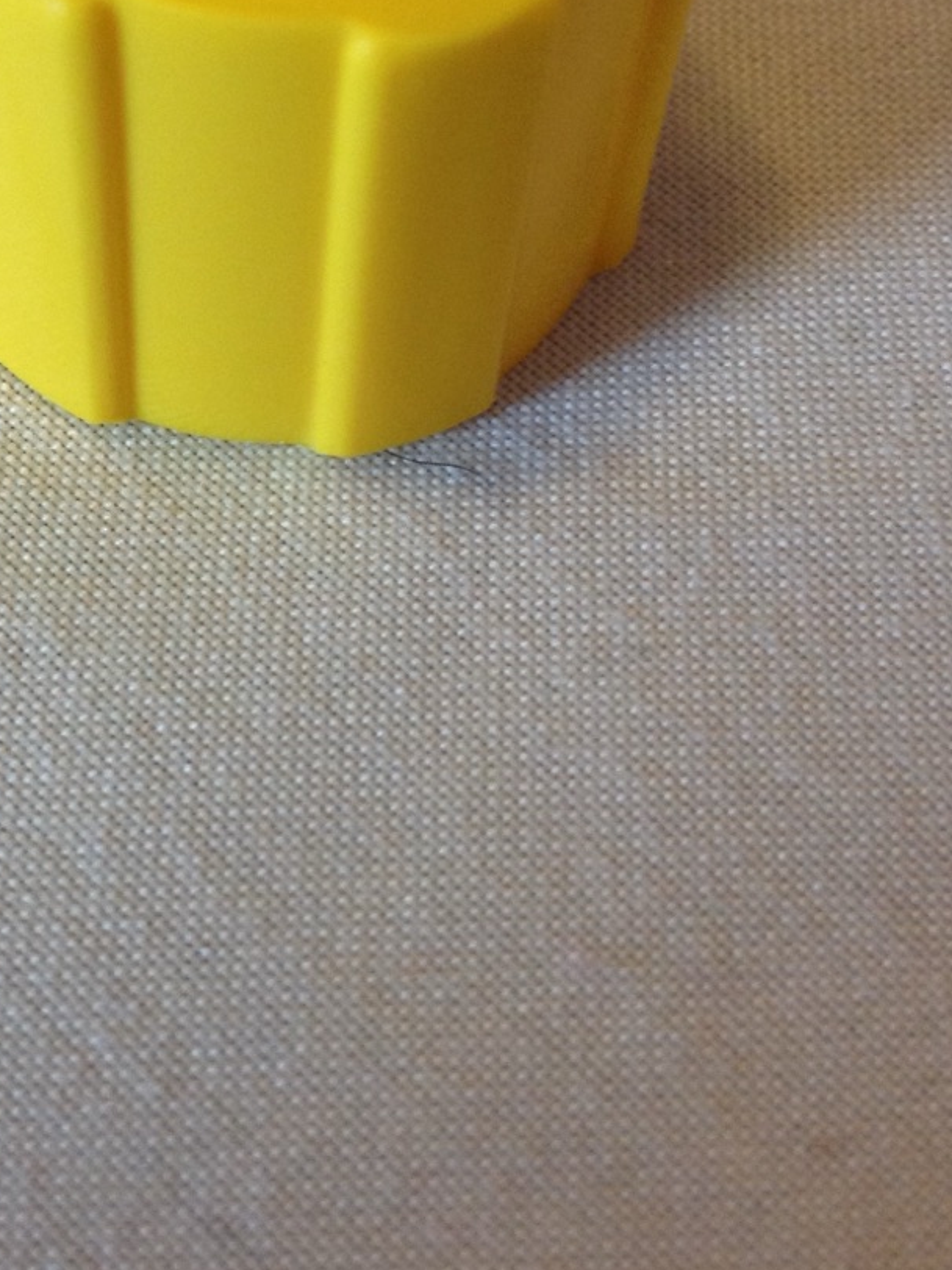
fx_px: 2530
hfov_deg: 21.2
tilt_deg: -52.9
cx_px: 264
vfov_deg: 27.4
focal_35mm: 69
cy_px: 203
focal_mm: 4.28
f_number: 2.4
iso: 100
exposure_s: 1/20
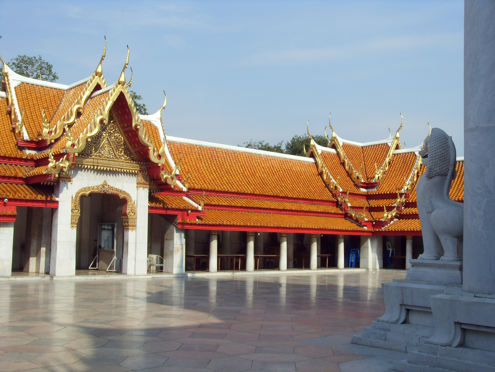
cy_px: 186
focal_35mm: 45
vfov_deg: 32.2
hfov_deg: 42.1
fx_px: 643
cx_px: 248
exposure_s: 1/350
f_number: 6.4
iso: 80
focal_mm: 7.7
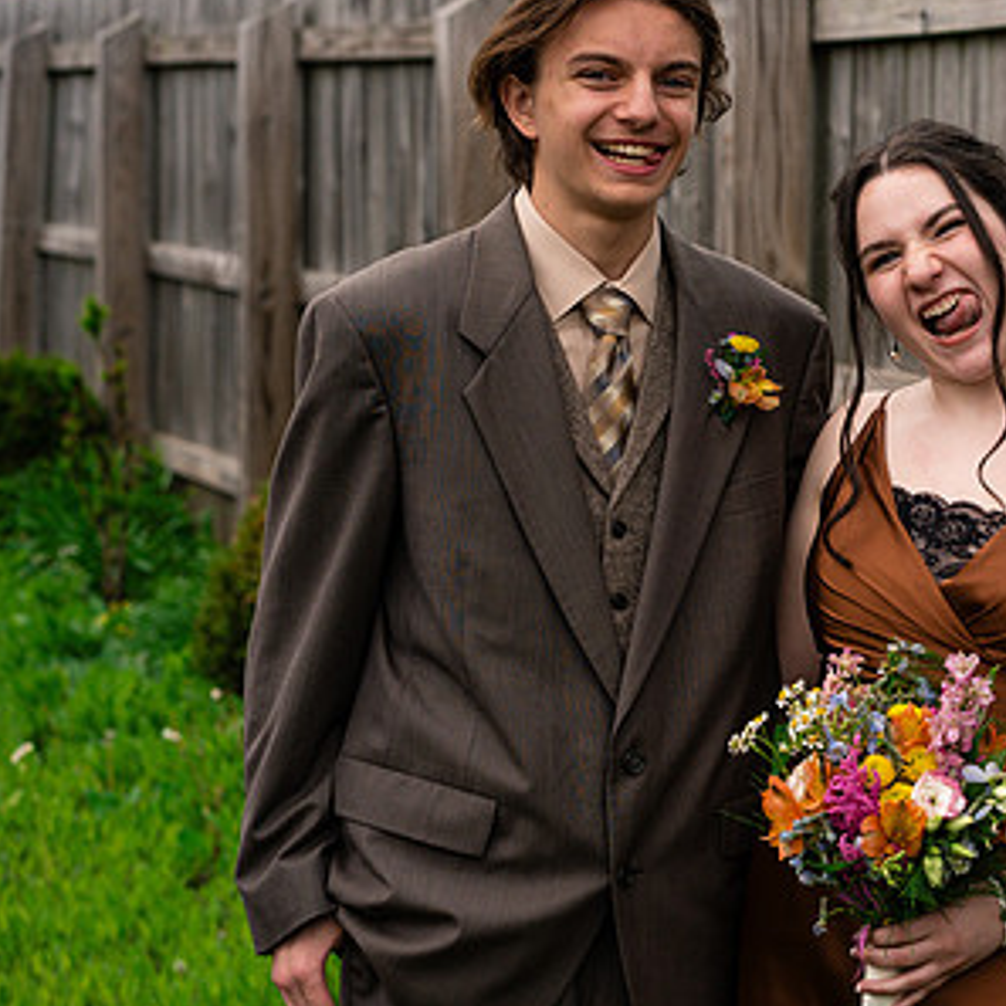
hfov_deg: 12.3
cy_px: 527
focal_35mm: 141
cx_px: 948
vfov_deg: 12.4
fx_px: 4636
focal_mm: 85
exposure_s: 1/800
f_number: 5
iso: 400
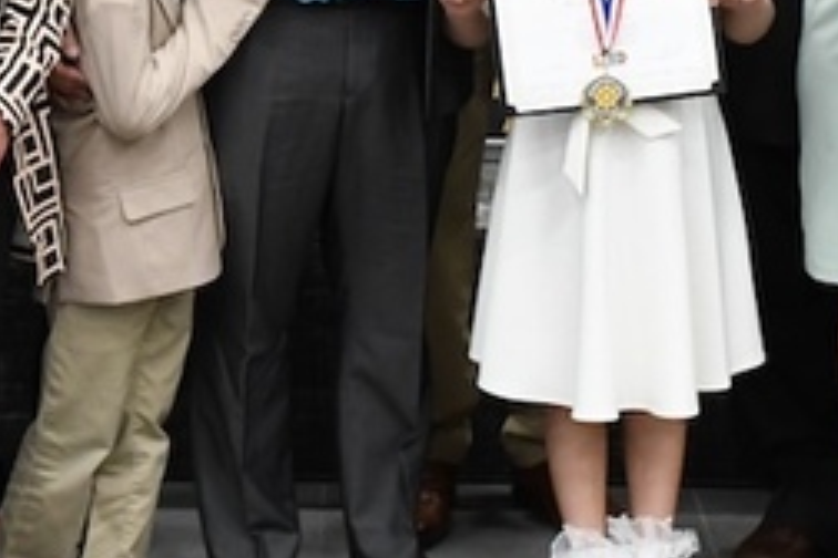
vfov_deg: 9.2
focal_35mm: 146
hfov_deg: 14.1
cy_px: -219
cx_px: 399
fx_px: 3398
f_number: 5.6
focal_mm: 24
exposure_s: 1/60
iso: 1600
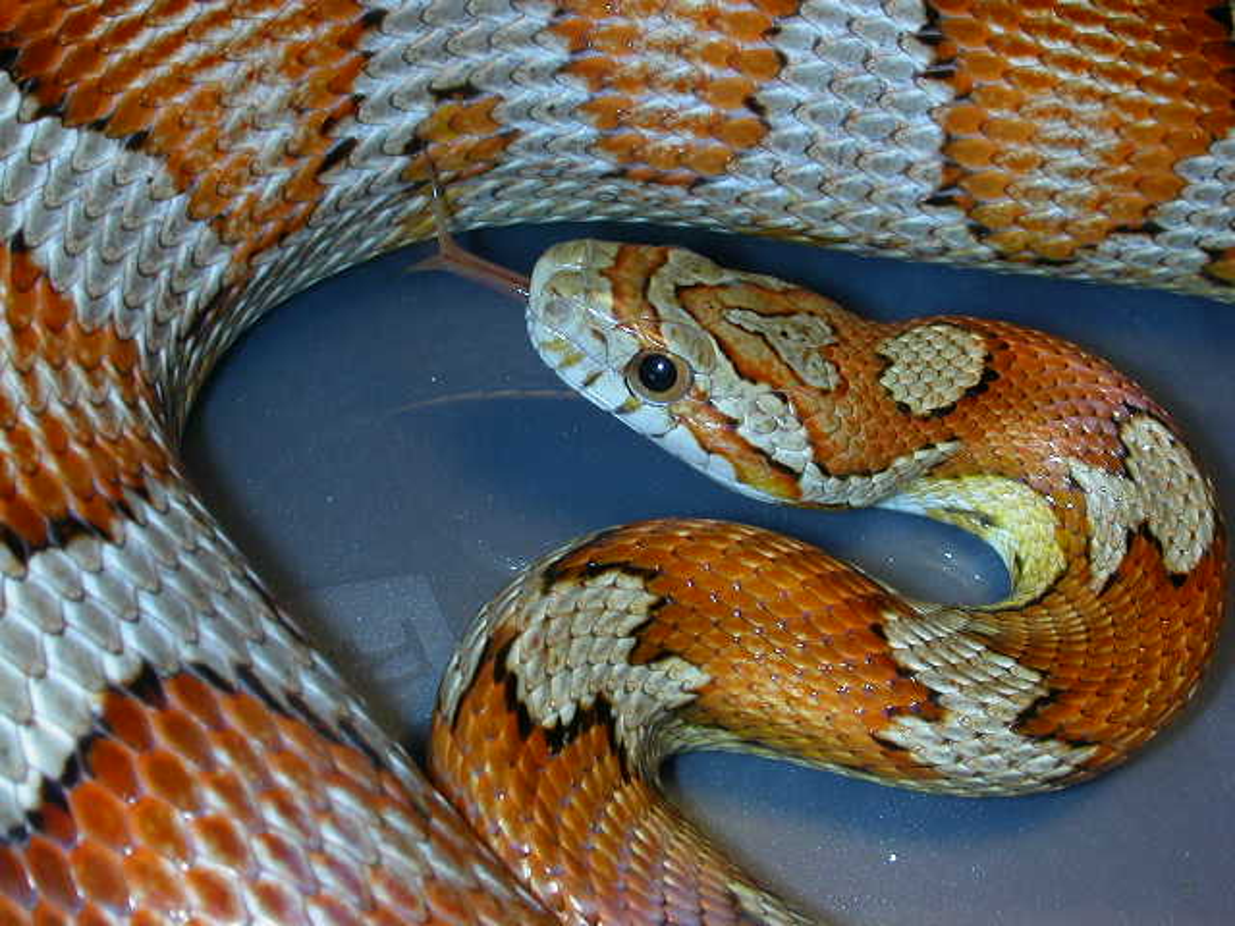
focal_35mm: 64
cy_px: 463
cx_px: 618
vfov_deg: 22.9
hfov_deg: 30.3
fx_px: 2283
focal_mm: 9.7
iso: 100
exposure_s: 1/59.9
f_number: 5.9
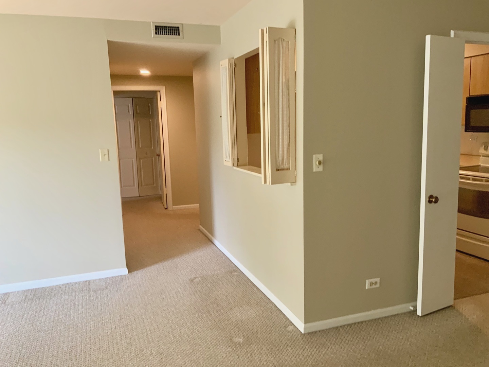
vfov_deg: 48.2
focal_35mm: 29
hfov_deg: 61.7
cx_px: 244
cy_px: 184
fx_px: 410
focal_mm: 3
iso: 200
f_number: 1.8
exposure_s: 1/60
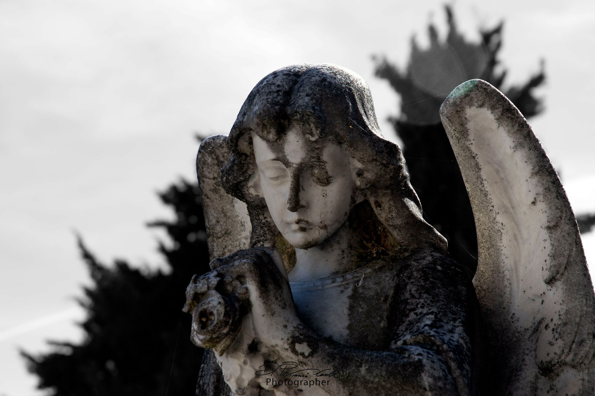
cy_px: 198
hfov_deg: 19.5
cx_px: 298
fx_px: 1734
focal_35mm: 105
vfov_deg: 13.0
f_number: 7.1
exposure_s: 1/160
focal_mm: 70
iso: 100
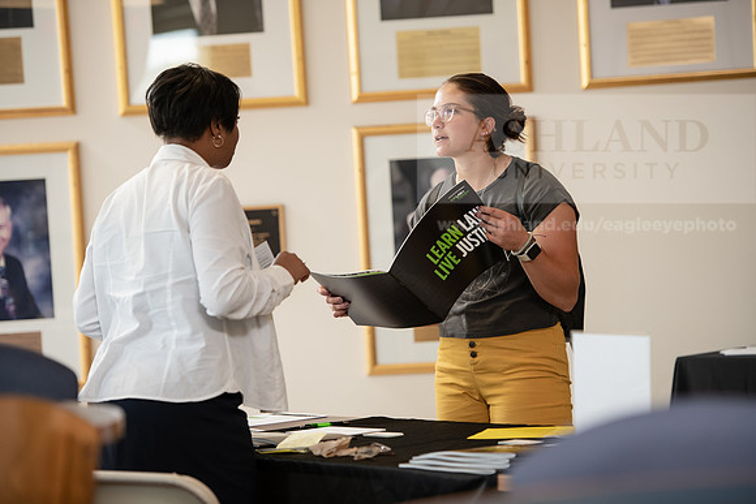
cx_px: 378
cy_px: 252
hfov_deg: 15.2
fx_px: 2836
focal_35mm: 135
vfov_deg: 10.2
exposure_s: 1/200
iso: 800
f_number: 3.2
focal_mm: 135
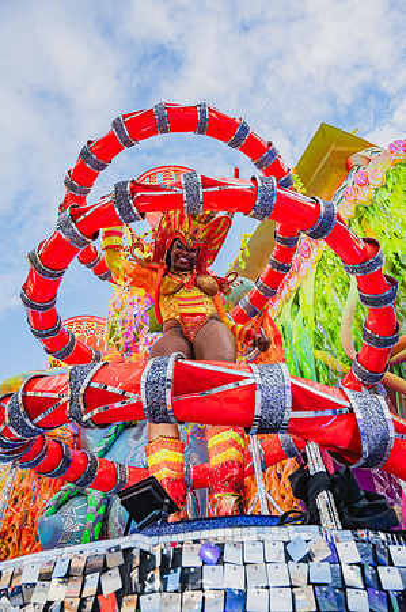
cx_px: 203
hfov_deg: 53.0
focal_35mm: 24
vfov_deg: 73.8
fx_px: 407
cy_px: 306
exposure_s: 1/1000
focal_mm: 24
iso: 640
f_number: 5.6
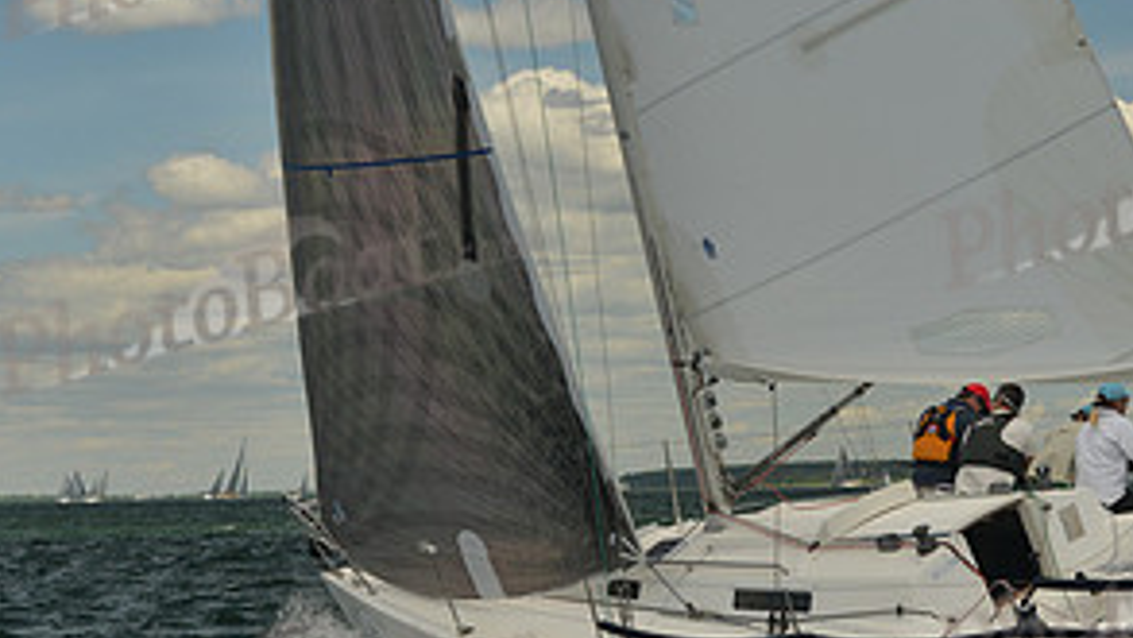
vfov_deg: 8.4
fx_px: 4357
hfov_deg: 14.8
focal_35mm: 145
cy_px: 443
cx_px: 742
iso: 400
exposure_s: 1/800
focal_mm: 70
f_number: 6.3
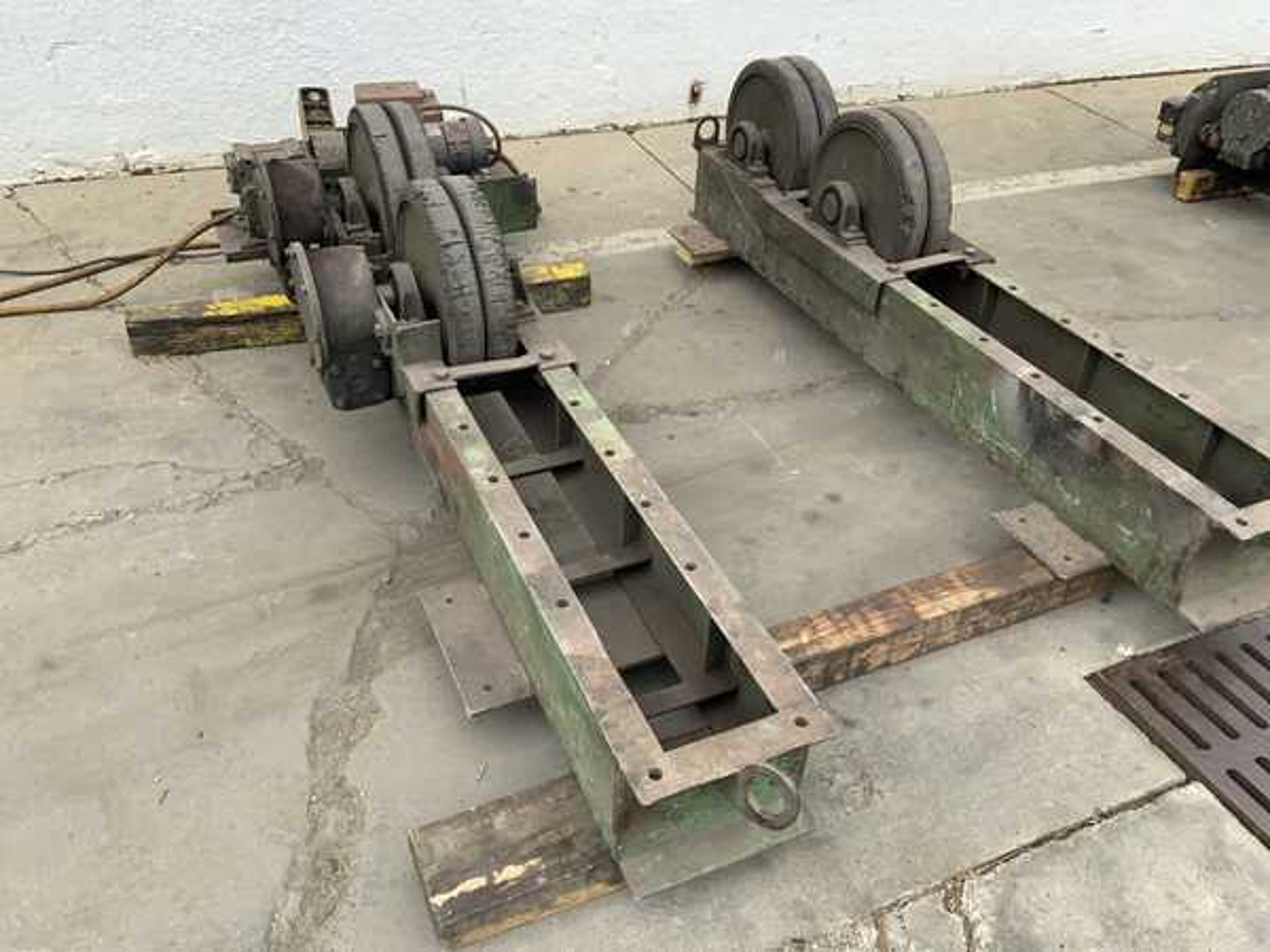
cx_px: 635
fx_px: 1064
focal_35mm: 29
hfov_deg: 61.7
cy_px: 476
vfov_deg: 48.2
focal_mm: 3
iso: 16
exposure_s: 1/500
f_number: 1.8
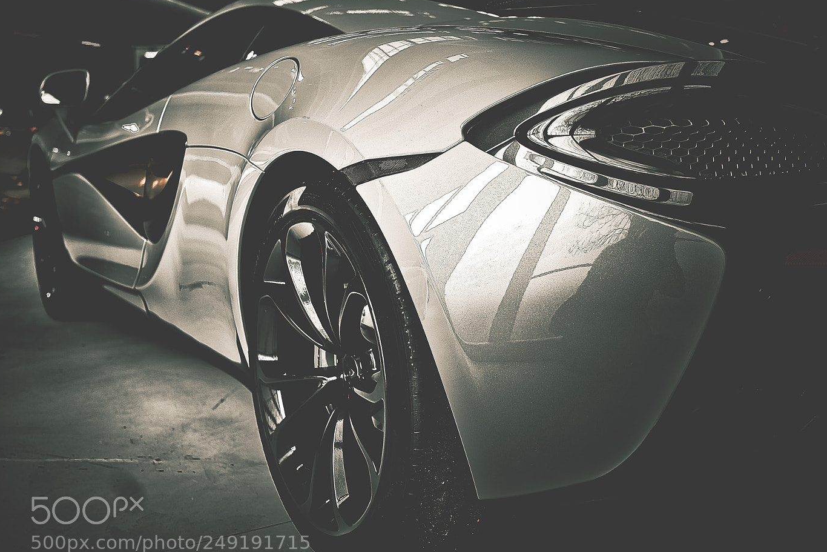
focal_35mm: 41
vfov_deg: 32.6
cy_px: 267
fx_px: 942
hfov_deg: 47.2
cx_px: 478
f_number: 2.8
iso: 100
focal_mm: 35
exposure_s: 1/100
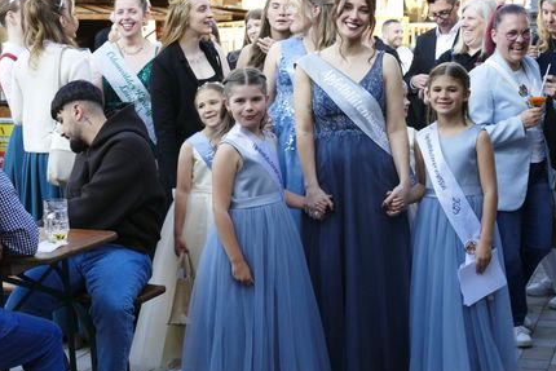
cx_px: 284
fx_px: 927
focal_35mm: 60
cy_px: 162
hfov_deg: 33.4
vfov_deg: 22.6
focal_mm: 15.02
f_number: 3.2
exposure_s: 1/125
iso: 125
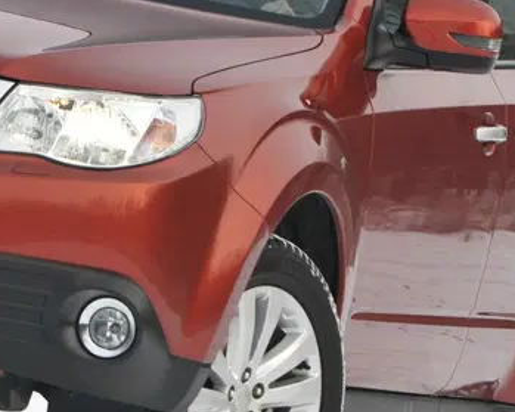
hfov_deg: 3.0
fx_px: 9828
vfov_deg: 2.4
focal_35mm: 645
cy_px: 47
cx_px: 32
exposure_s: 1/100
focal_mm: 200
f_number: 10
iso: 200
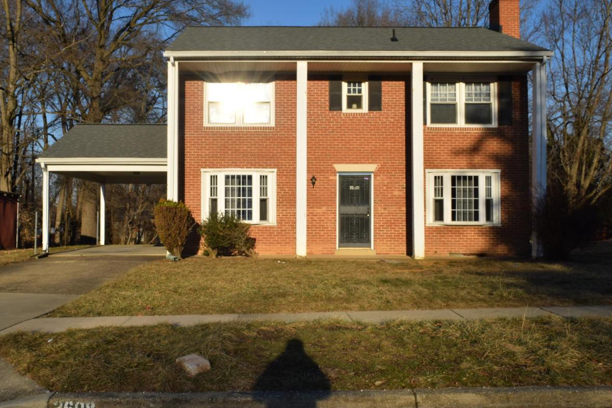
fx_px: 656
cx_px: 258
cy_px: 203
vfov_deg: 34.5
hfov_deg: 49.8
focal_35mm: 39
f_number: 14
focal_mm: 21
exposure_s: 1/200
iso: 100
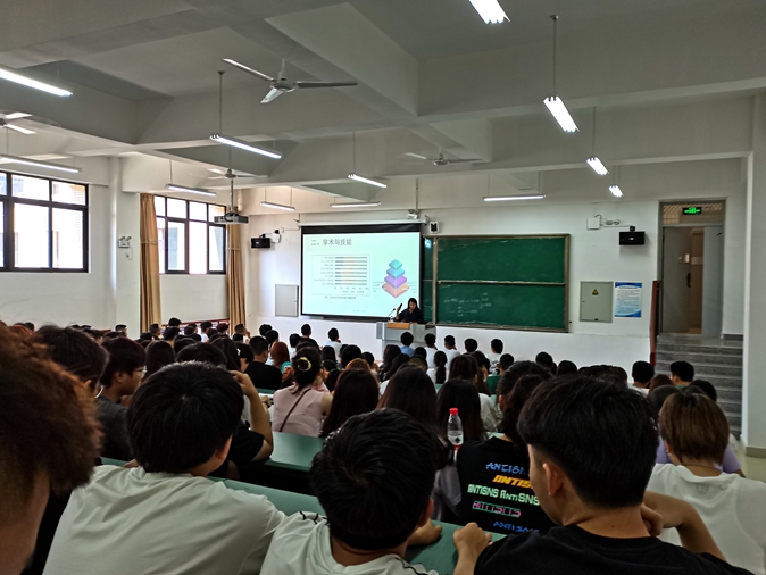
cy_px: 293
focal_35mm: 27
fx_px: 598
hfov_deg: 65.3
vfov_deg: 51.4
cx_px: 391
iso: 80
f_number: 1.8
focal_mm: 5.58
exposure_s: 1/100
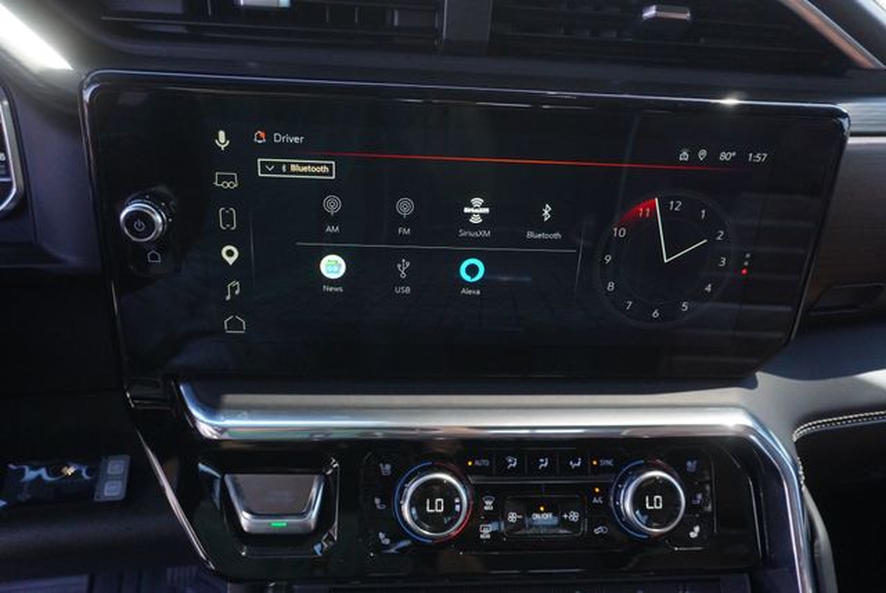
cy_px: 296
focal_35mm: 27
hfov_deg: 67.3
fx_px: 665
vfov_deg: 48.0
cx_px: 443
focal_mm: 18
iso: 2000
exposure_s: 1/800
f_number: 4
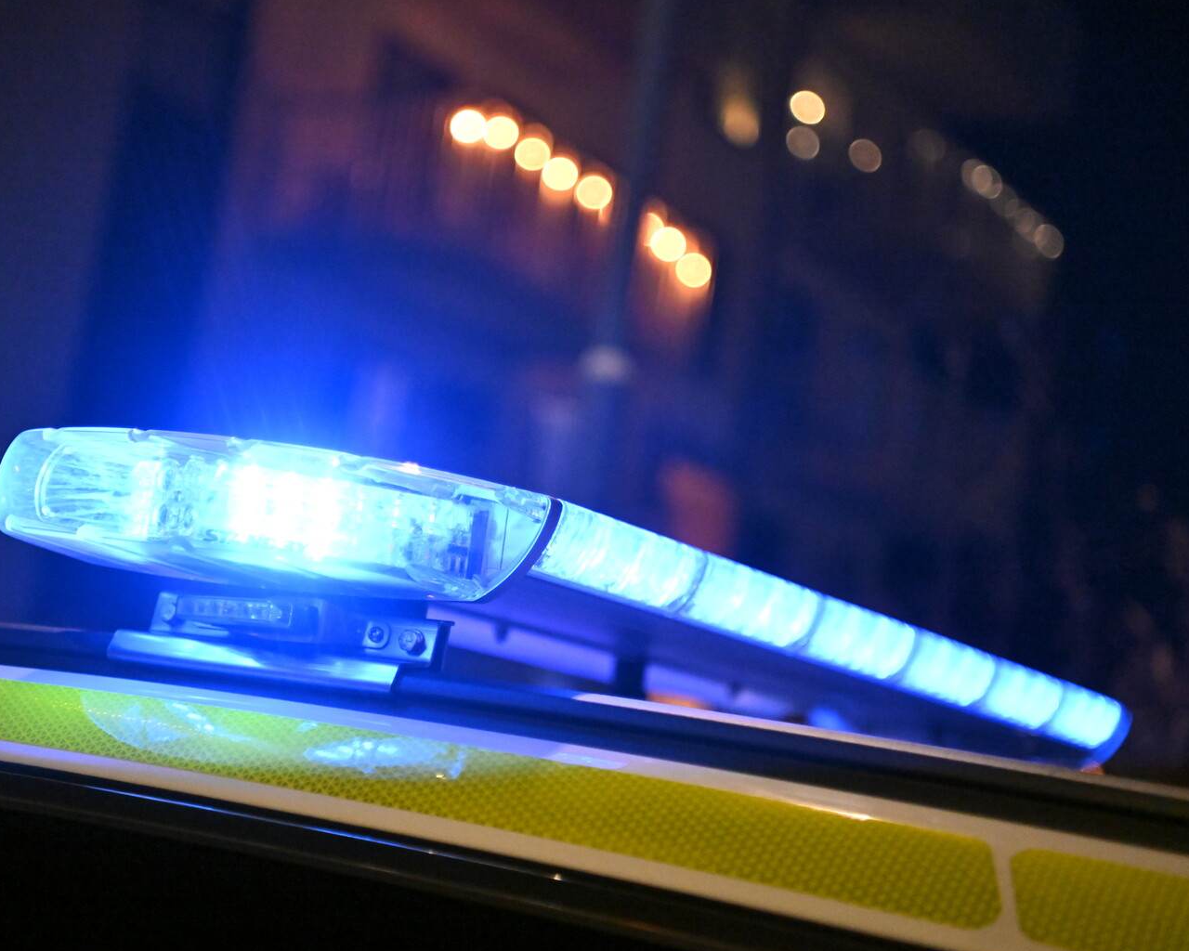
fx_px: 2147
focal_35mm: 61
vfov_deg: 25.0
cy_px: 475
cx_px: 481
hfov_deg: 30.9
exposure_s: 1/320
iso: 12800
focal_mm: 52
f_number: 2.8
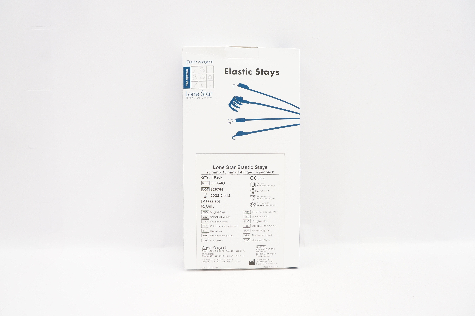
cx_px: 238
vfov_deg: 47.8
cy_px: 158
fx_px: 356
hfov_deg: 67.4
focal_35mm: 27
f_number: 6.3
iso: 400
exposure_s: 1/40
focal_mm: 18
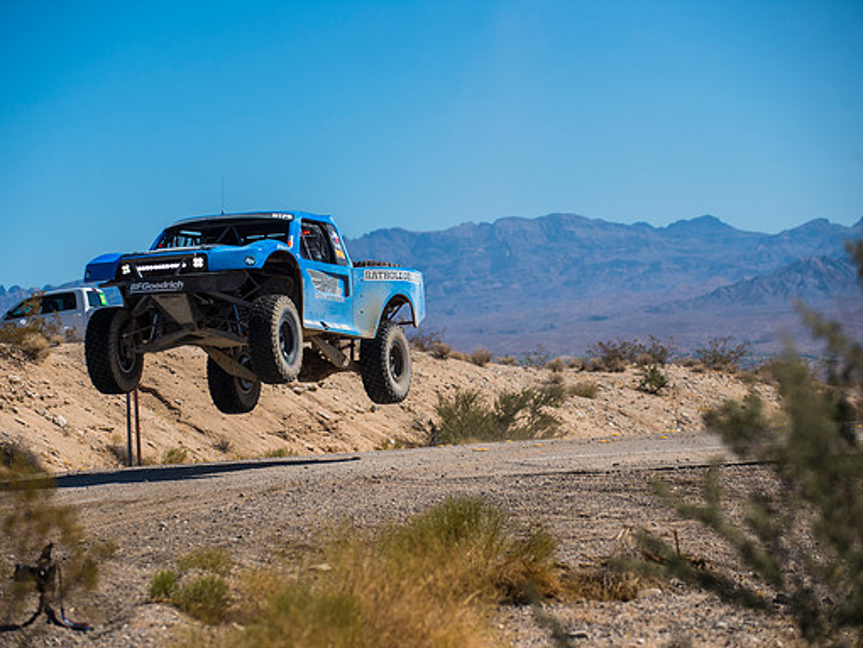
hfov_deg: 13.9
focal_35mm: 142
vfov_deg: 10.5
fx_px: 3542
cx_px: 425
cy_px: 325
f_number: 4
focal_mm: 130
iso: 200
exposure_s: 1/3200
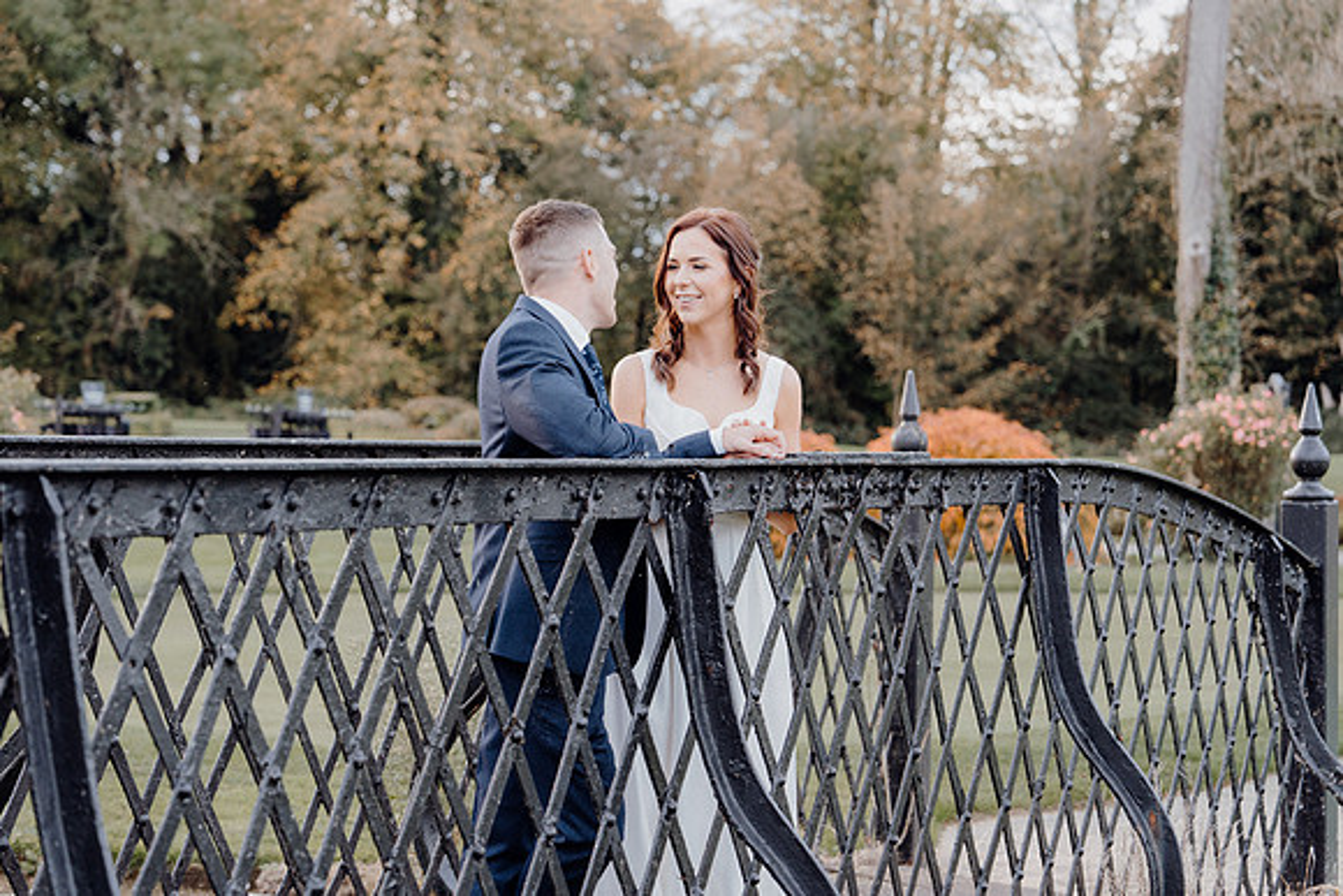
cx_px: 672
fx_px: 2612
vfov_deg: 19.5
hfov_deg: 28.8
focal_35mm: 70
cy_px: 448
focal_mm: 70
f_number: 3.5
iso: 640
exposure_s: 1/320
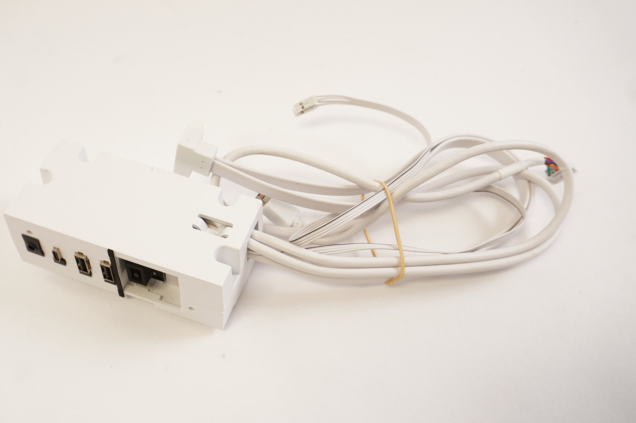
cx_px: 280
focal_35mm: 37
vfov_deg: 36.2
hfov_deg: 52.3
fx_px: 646
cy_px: 224
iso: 640
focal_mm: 21
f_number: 5.6
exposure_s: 1/30
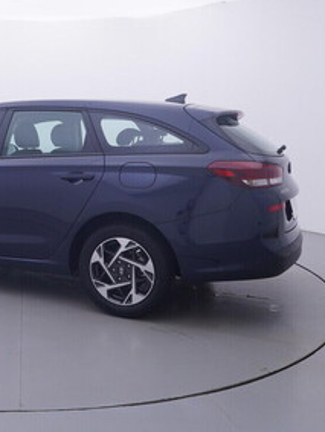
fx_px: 524
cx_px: 34
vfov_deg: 44.5
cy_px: 163
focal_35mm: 42
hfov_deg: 32.8
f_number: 5
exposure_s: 1/80
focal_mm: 15
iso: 200
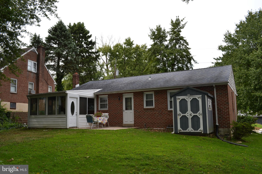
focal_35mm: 30
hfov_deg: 61.9
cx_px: 131
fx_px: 218
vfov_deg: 43.6
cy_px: 87
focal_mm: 20
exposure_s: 1/200
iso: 100
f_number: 7.1
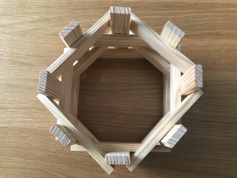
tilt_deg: -78.0
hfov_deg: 63.4
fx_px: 192
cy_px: 89
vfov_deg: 49.7
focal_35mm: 28
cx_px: 118
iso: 32
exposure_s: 1/24
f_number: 1.8
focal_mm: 3.99
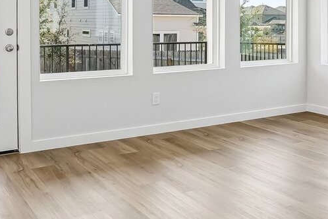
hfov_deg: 35.6
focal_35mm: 52
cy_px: 31
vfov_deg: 25.4
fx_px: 474
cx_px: 304
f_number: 8
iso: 400
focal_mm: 16
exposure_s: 1/125
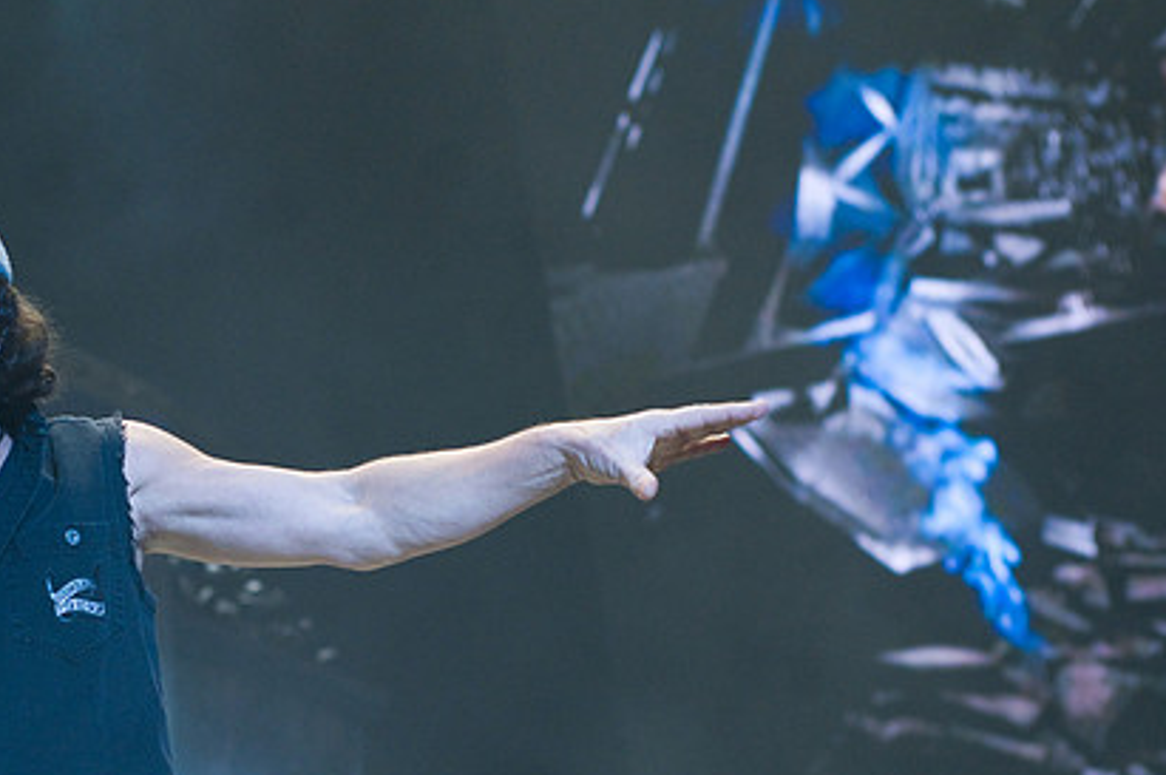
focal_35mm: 148
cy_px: 524
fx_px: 4788
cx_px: 400
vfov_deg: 9.2
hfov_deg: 13.9
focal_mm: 70
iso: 800
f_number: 4
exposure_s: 1/400
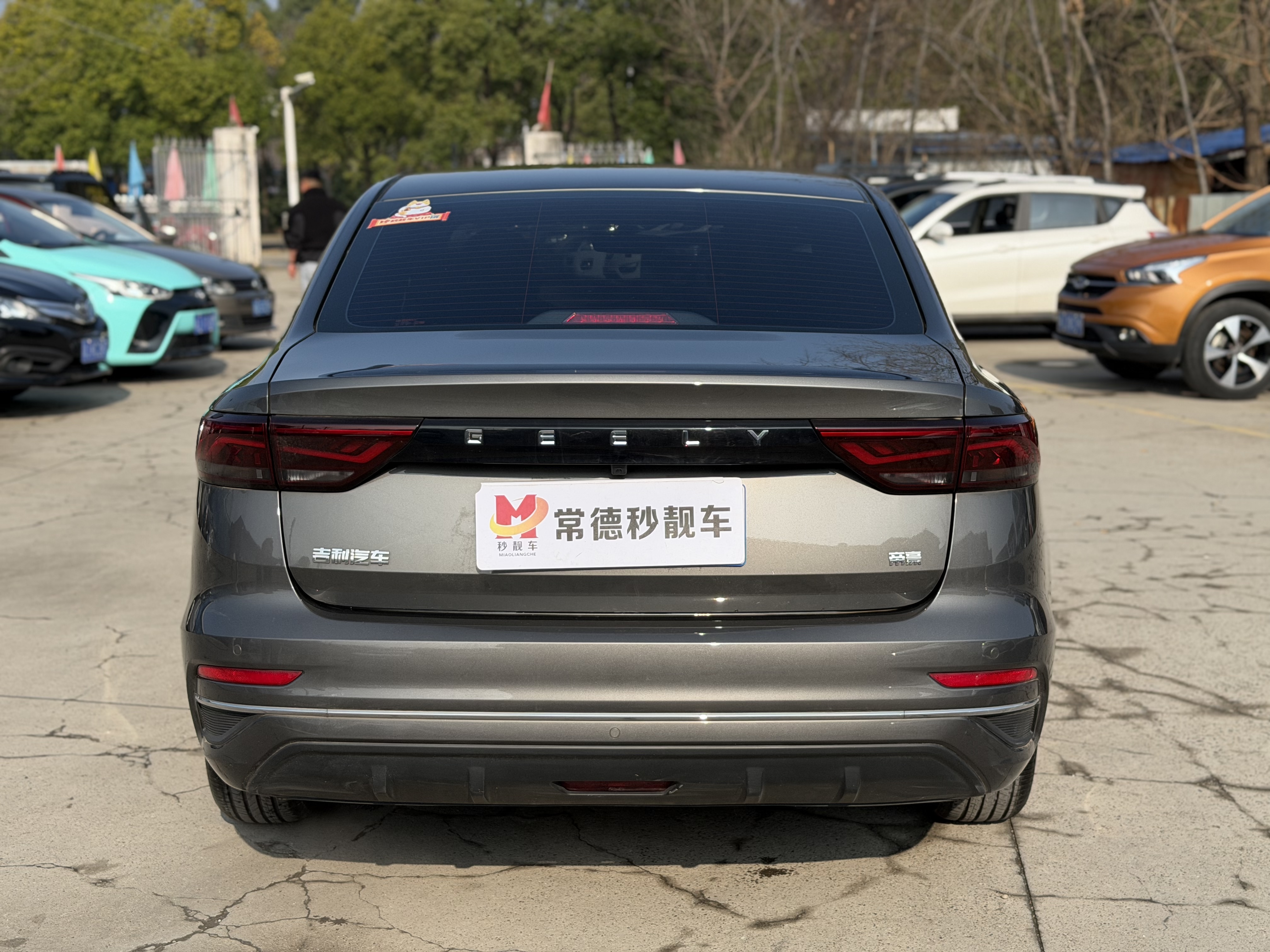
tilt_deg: -9.8
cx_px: 635
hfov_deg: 39.7
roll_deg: +0.3
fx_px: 1761
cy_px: 476
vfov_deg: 30.3
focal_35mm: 48
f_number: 1.78
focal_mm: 6.76
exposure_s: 1/6536
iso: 64
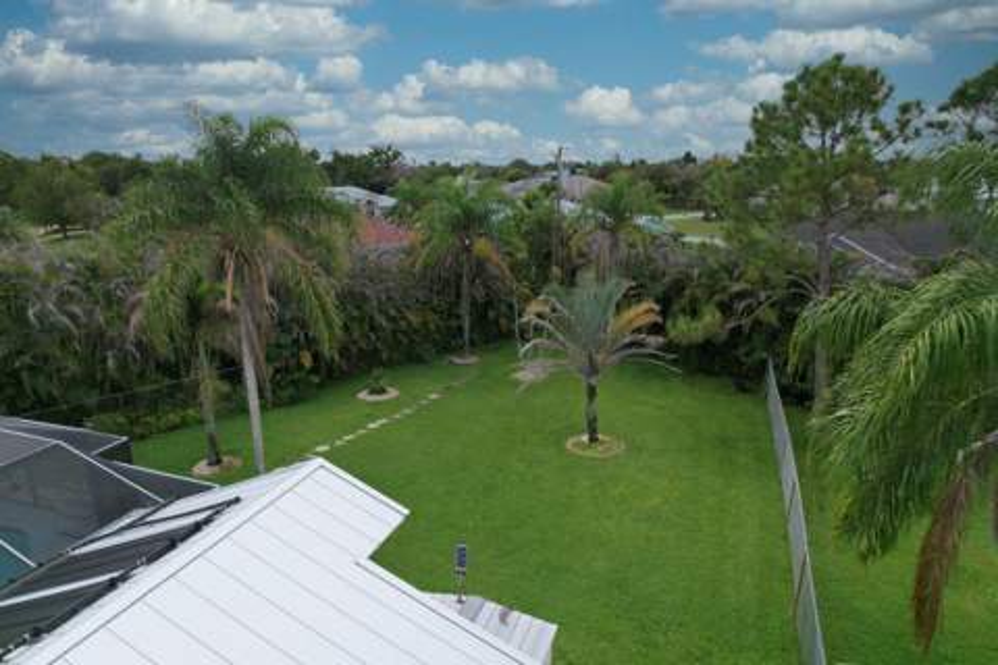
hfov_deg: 78.6
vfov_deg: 57.2
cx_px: 499
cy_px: 332
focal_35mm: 22
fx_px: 610
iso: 100
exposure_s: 1/30
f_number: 2.8
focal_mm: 8.4
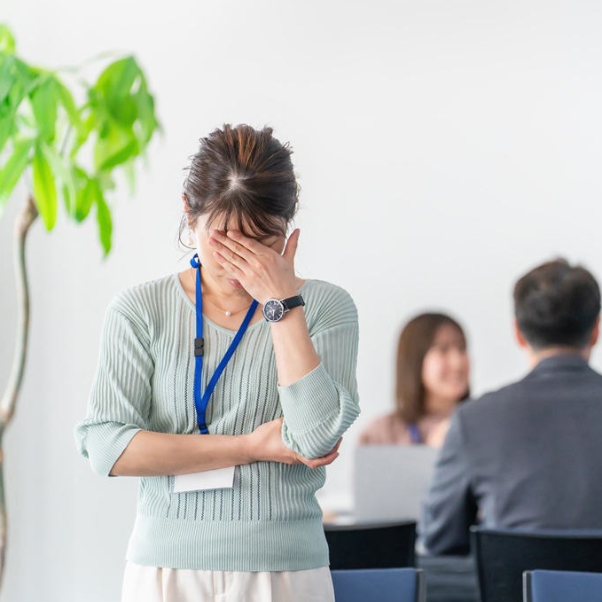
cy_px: 302
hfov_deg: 10.9
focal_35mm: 160
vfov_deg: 10.9
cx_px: 452
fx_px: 3148
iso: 1600
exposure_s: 1/250
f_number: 2.8
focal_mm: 123
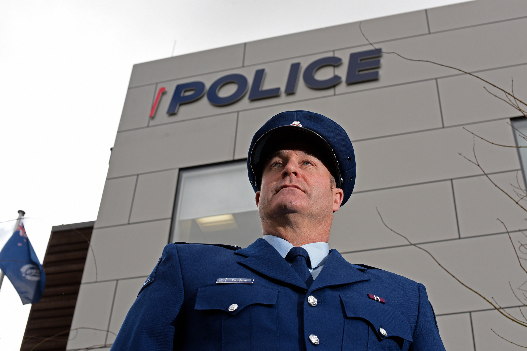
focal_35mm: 50
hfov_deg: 39.6
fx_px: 732
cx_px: 264
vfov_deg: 27.0
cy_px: 176
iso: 250
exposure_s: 1/250
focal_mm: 50
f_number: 9
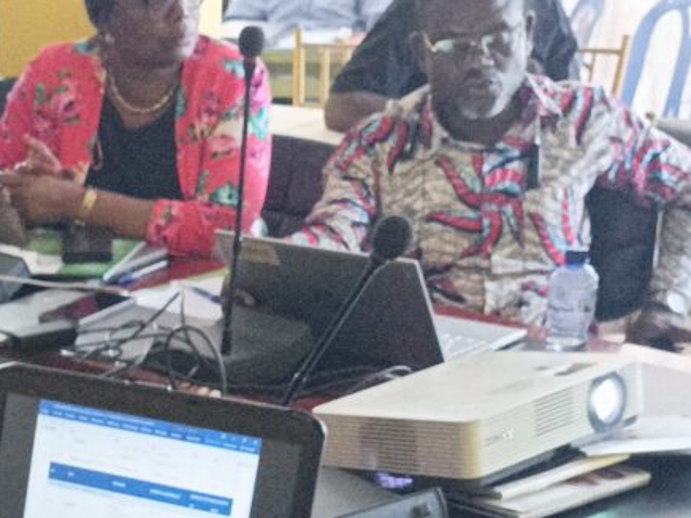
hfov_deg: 23.2
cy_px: 681
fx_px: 1617
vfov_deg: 17.1
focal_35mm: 81
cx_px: 21
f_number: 1.79
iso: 1555
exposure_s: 1/25
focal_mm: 4.71
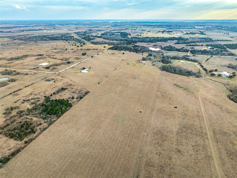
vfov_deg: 56.8
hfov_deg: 71.6
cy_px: 89
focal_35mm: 24
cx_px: 118
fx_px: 164
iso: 100
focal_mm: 12.29
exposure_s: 1/200
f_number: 5
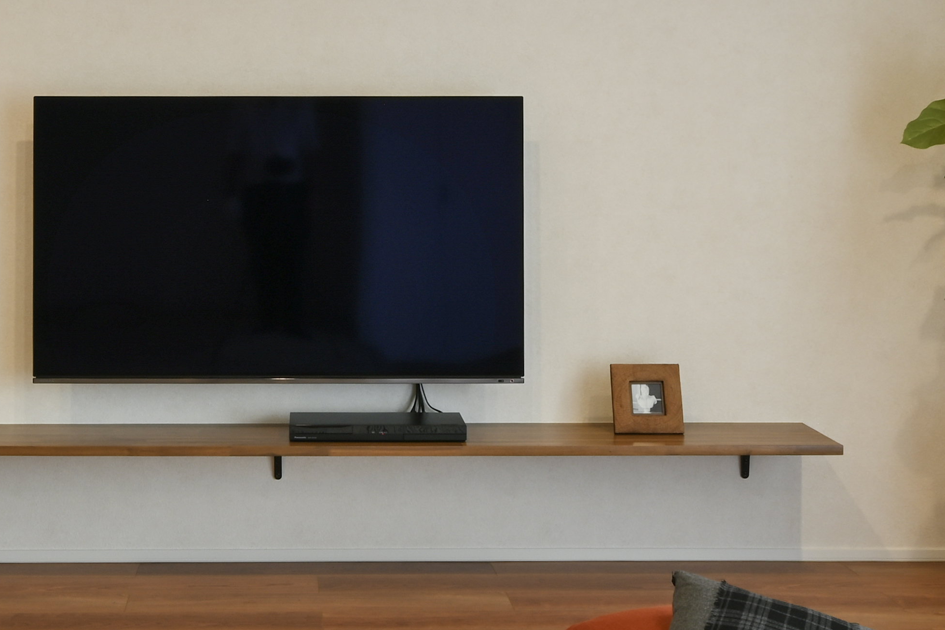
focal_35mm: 59
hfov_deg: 33.4
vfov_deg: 22.7
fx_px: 1549
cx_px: 256
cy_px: 143
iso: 100
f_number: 16
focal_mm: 14
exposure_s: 1/2
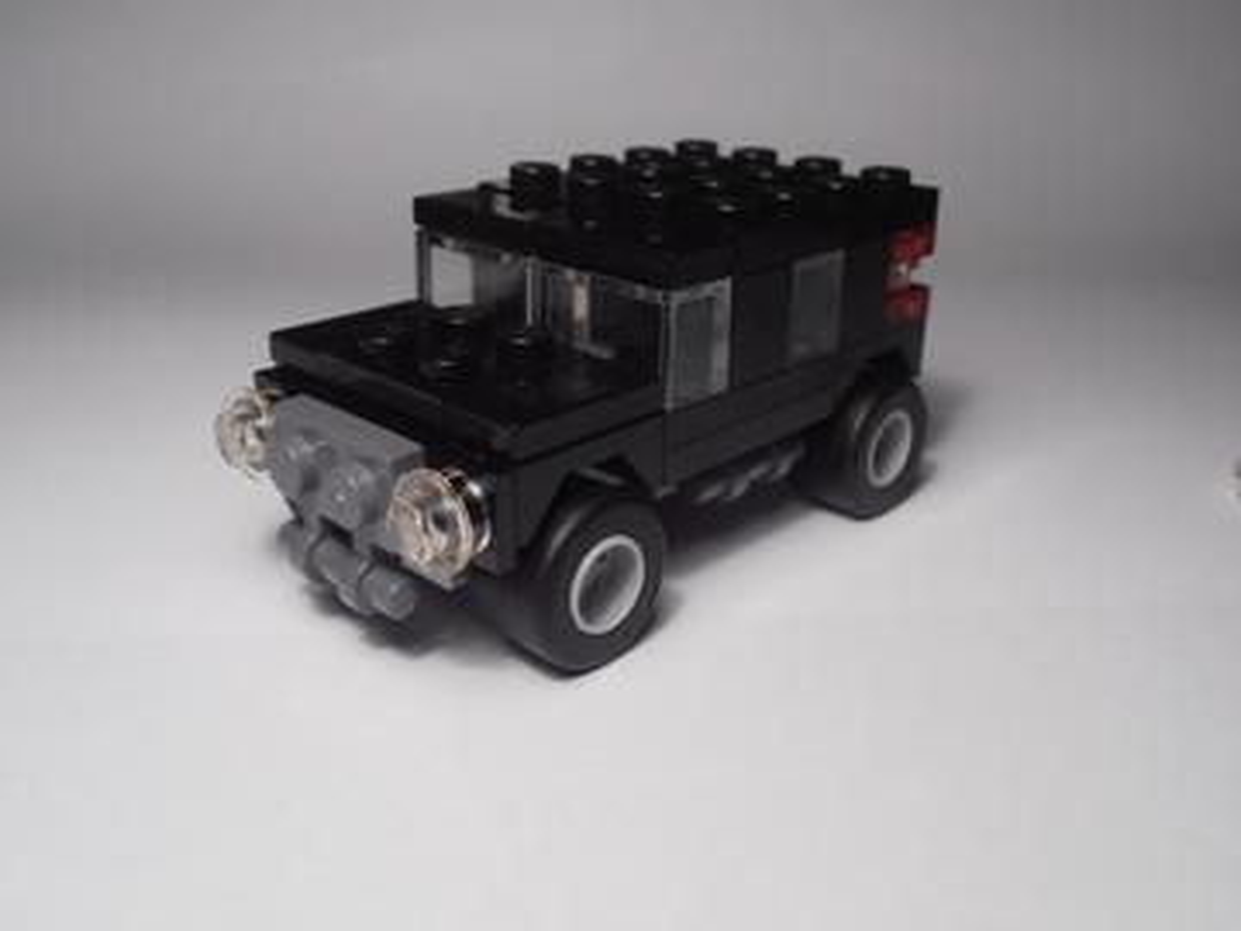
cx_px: 620
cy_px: 466
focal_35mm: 37
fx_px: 1326
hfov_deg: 50.1
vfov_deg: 38.7
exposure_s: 1/60
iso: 80
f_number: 3.9
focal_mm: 6.61
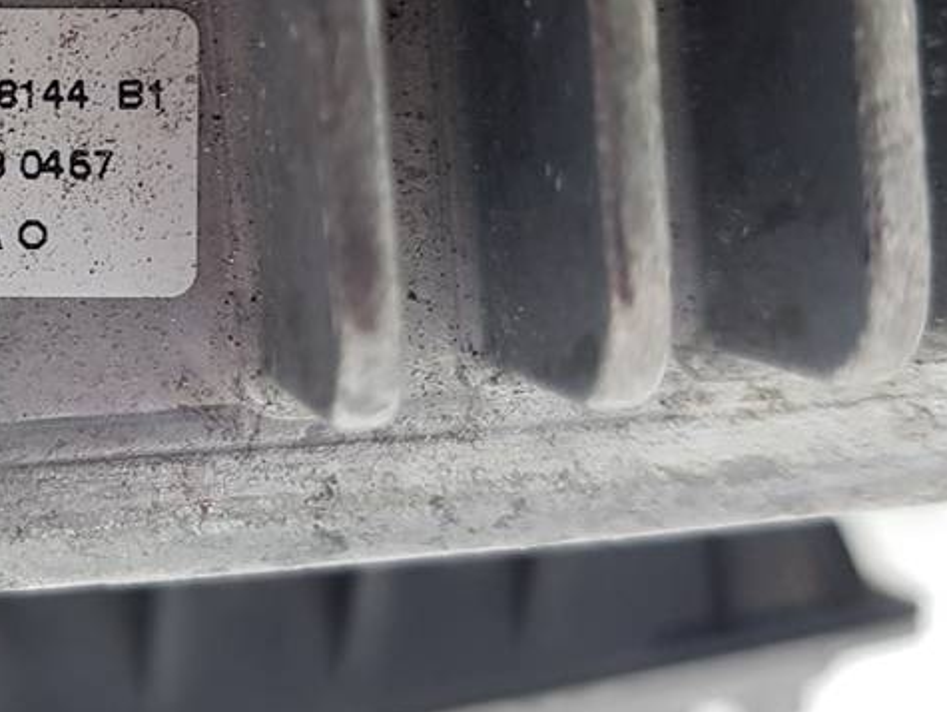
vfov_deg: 25.7
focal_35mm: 56
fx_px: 1533
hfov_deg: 31.8
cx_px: 10
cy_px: 144
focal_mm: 4.2
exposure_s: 1/50
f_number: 1.7
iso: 125
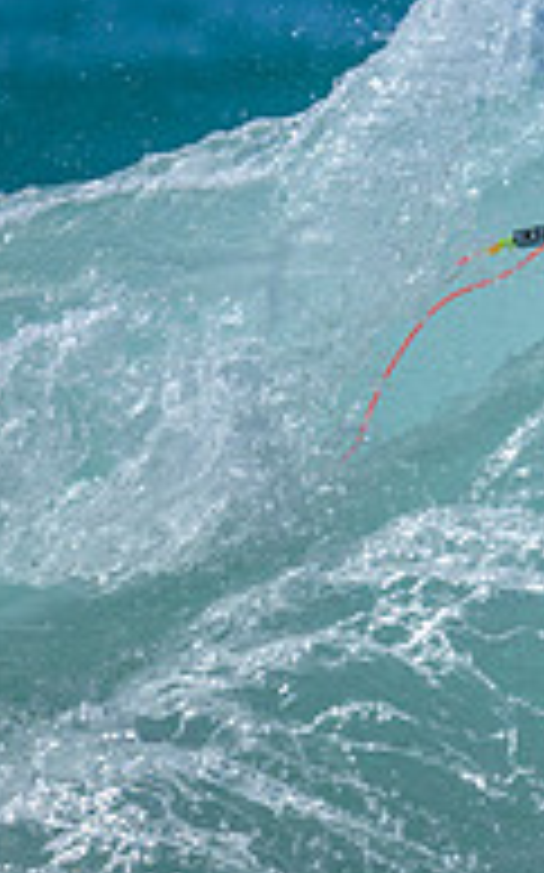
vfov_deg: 0.6
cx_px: 1476
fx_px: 79774
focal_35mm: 3358
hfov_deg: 0.4
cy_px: -3
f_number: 6.3
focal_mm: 800
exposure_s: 1/2500
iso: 250
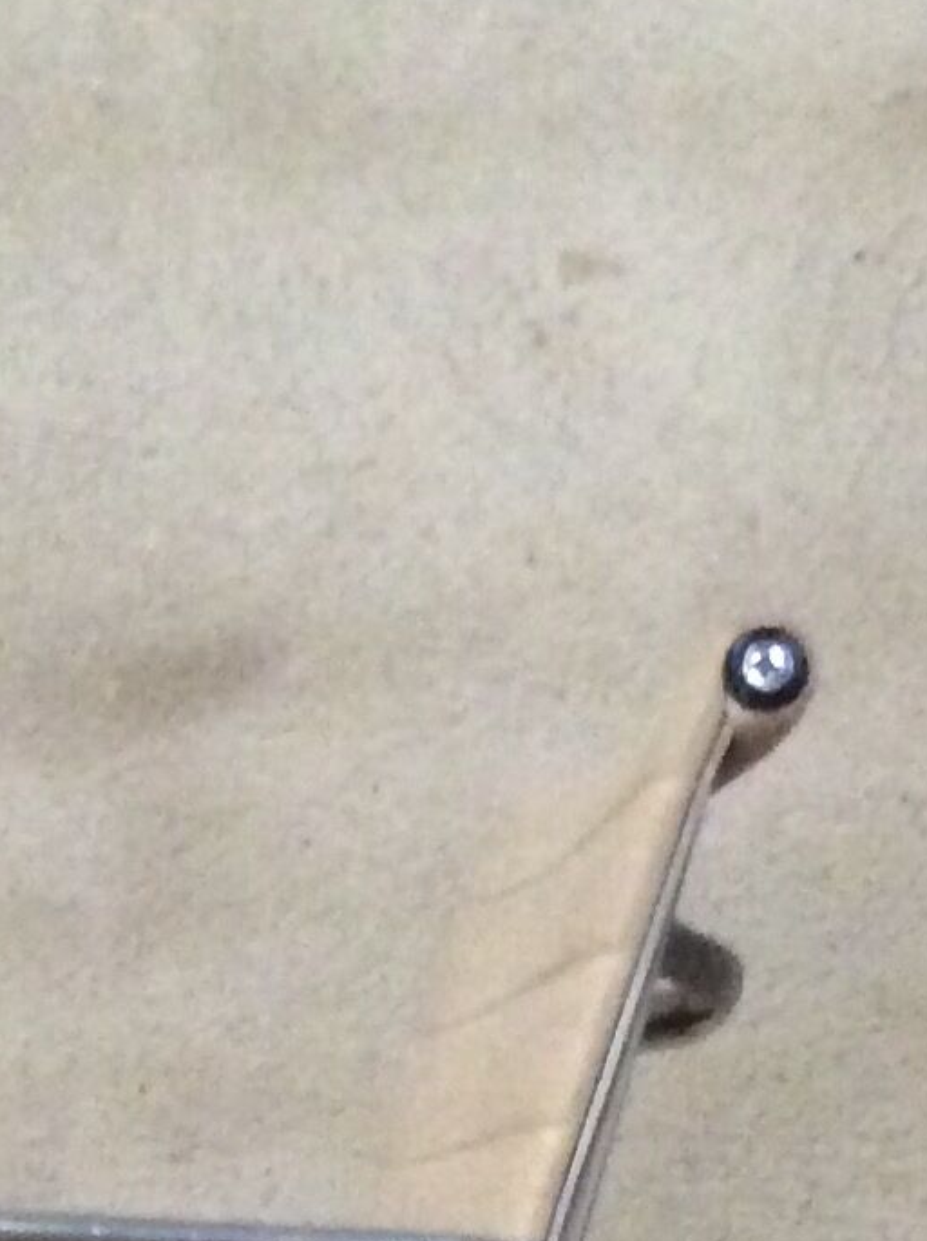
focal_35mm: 121
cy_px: 2035
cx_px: -33
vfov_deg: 14.8
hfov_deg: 12.1
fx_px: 4330
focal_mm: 3.3
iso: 400
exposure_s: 1/17
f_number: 2.4
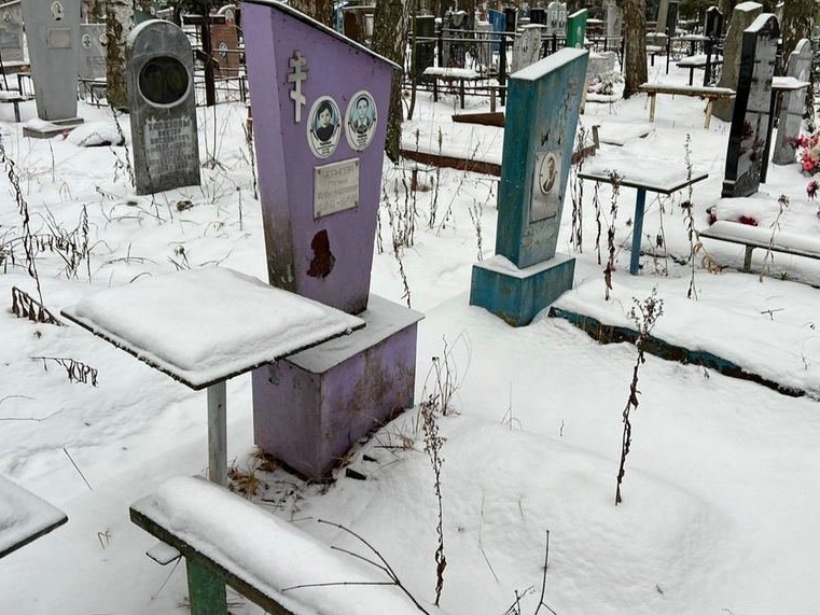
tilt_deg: -26.8
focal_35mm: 35
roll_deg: +1.0
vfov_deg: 40.5
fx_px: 829
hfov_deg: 52.4
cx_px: 477
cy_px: 238
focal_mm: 5.7
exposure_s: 1/148
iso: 32
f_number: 1.5
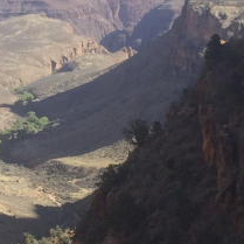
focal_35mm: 135
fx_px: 1077
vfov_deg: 12.9
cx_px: 29
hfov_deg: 12.8
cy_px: 137
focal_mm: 4.12
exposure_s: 1/1053
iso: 32
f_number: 2.2
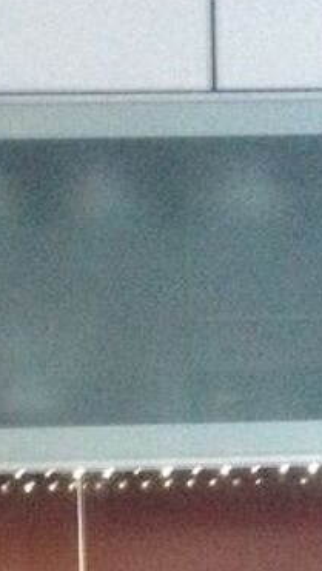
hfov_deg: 8.7
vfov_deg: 15.4
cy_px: 564
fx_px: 2077
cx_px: -157
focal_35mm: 137
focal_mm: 4.28
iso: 500
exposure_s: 1/15
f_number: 2.4
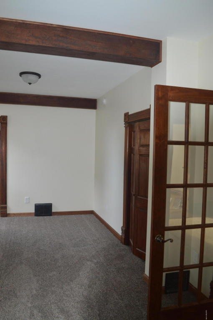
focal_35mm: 27
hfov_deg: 47.9
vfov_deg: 67.4
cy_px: 160
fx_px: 240
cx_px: 106
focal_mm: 18
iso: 800
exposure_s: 1/60
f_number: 3.5
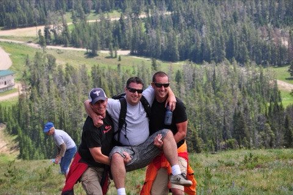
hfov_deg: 13.1
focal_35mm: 158
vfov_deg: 8.7
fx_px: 1281
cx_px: 146
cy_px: 98
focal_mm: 105
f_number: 9
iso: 200
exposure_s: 1/250
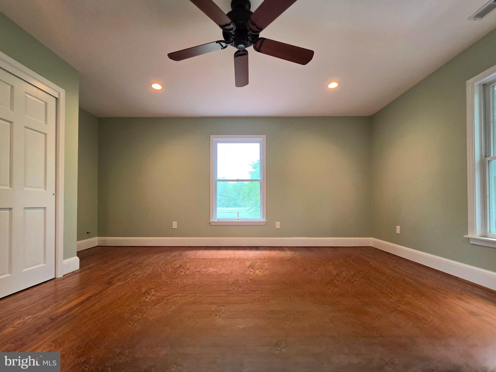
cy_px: 186
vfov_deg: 89.9
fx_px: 186
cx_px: 248
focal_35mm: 13
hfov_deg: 106.2
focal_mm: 2.2
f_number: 1.9
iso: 160
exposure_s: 1/120
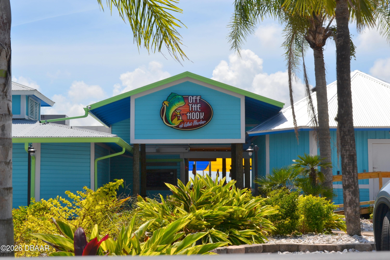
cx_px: 195
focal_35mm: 66
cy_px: 130
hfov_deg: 30.5
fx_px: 715
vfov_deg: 20.6
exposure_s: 1/200
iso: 100
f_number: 13
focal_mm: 44
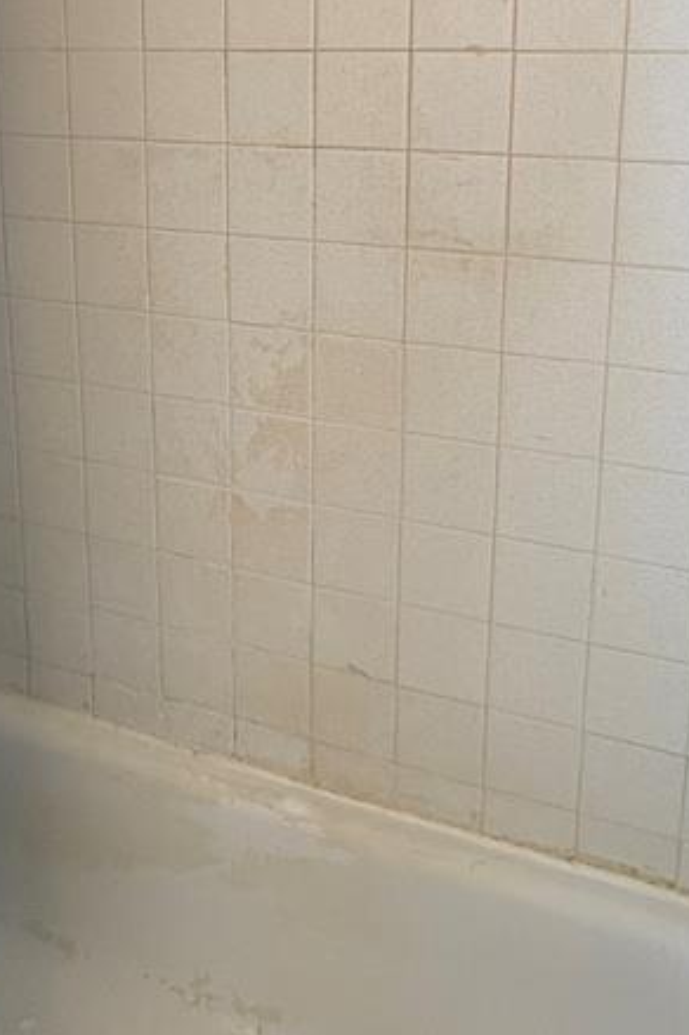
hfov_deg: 38.6
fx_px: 978
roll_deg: +0.7
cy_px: 224
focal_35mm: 34
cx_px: 269
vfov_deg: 52.6
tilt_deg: -8.7
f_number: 2.2
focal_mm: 2.22
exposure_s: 1/120
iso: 200
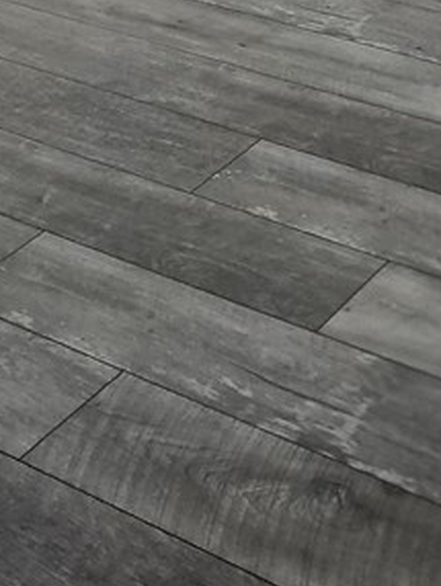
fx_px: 1577
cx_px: 199
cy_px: -242
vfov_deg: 19.0
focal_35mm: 93
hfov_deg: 15.9
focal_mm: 4.25
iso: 250
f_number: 1.8
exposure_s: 1/120
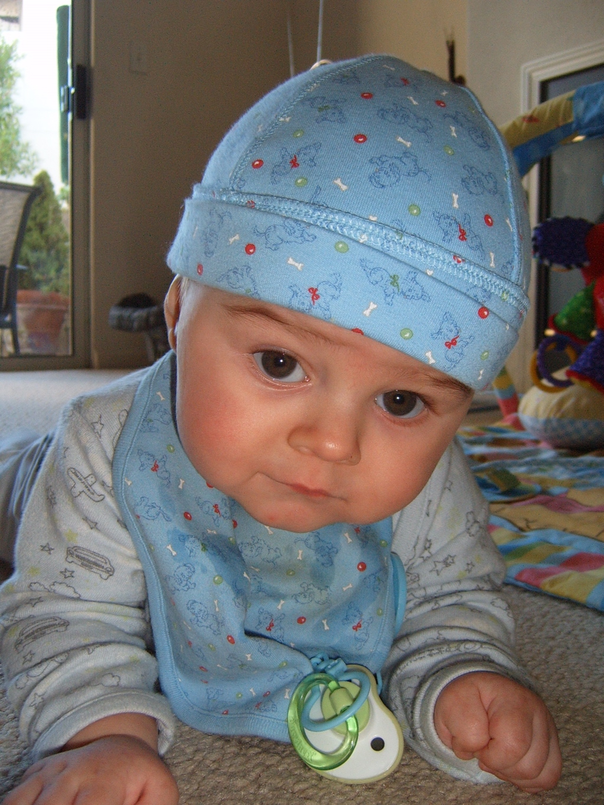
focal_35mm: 37
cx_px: 302
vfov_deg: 50.2
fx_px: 861
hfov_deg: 38.6
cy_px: 402
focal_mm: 6.2
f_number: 2.9
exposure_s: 1/30
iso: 141
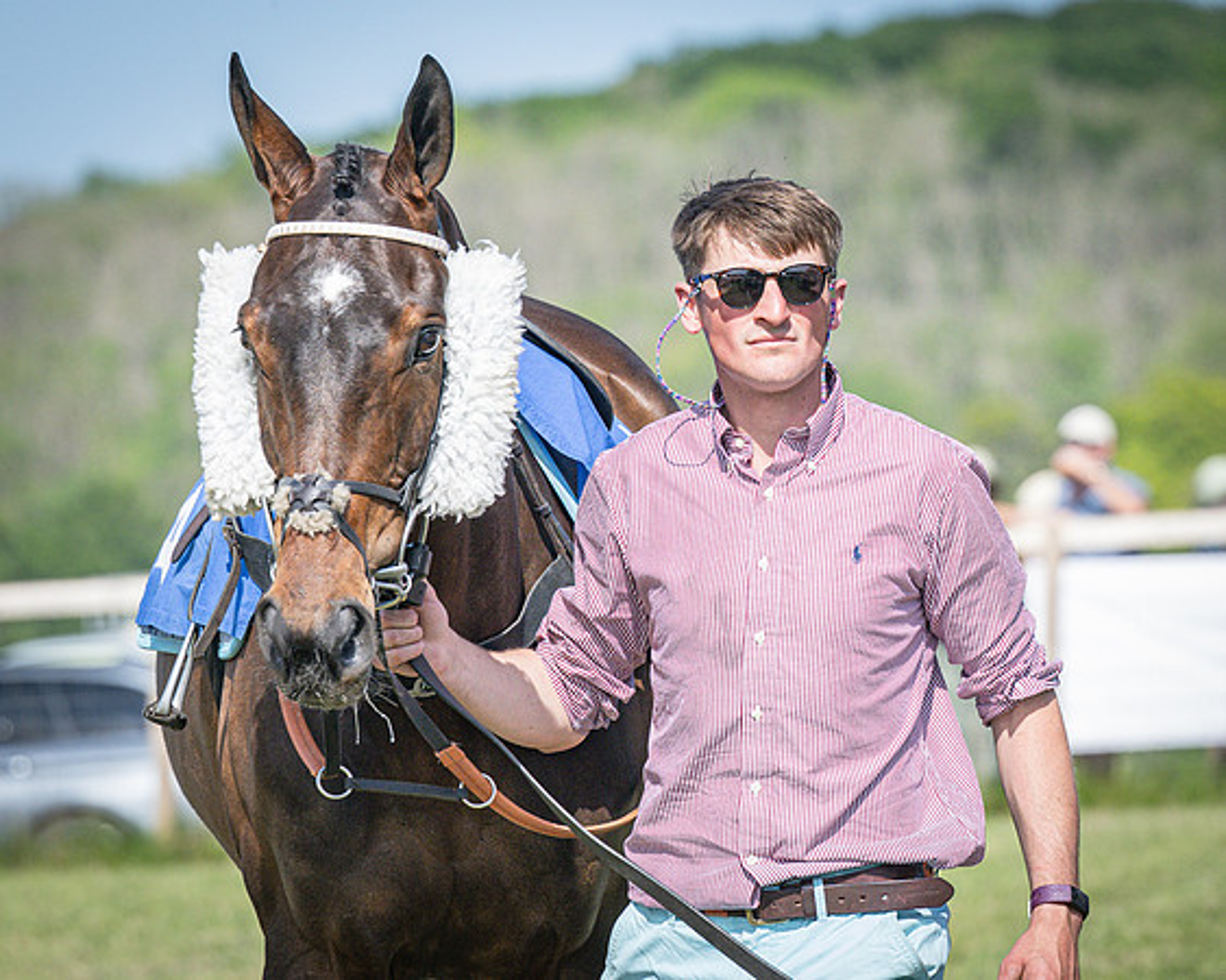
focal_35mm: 320
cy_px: 291
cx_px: 703
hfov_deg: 6.0
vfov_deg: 4.8
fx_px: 11617
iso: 400
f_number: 4
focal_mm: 135
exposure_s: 1/3200
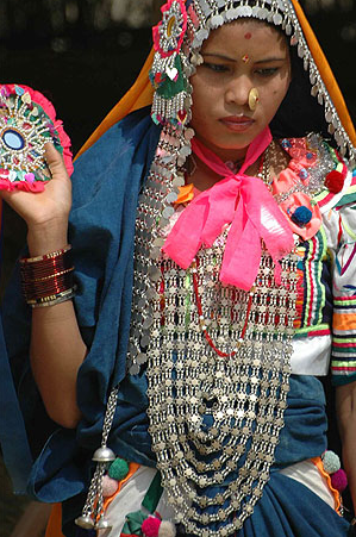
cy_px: 208
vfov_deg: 3.5
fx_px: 8725
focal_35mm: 586
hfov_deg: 2.3
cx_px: 229
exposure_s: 1/800
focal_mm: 300
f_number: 5.6
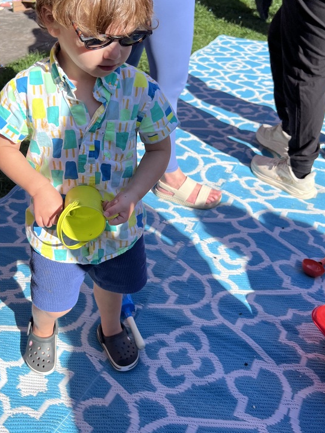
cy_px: 175
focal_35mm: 37
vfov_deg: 49.9
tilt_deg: -32.8
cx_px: 118
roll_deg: +1.5
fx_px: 463
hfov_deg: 38.4
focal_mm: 5.7
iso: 50
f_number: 1.5
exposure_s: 1/3165
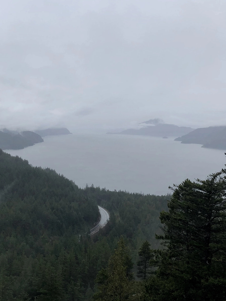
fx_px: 331
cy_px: 127
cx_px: 84
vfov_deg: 48.8
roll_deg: +0.4
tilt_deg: +1.8
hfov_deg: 37.5
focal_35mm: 38
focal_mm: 3.99
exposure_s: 1/120
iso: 32
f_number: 1.8
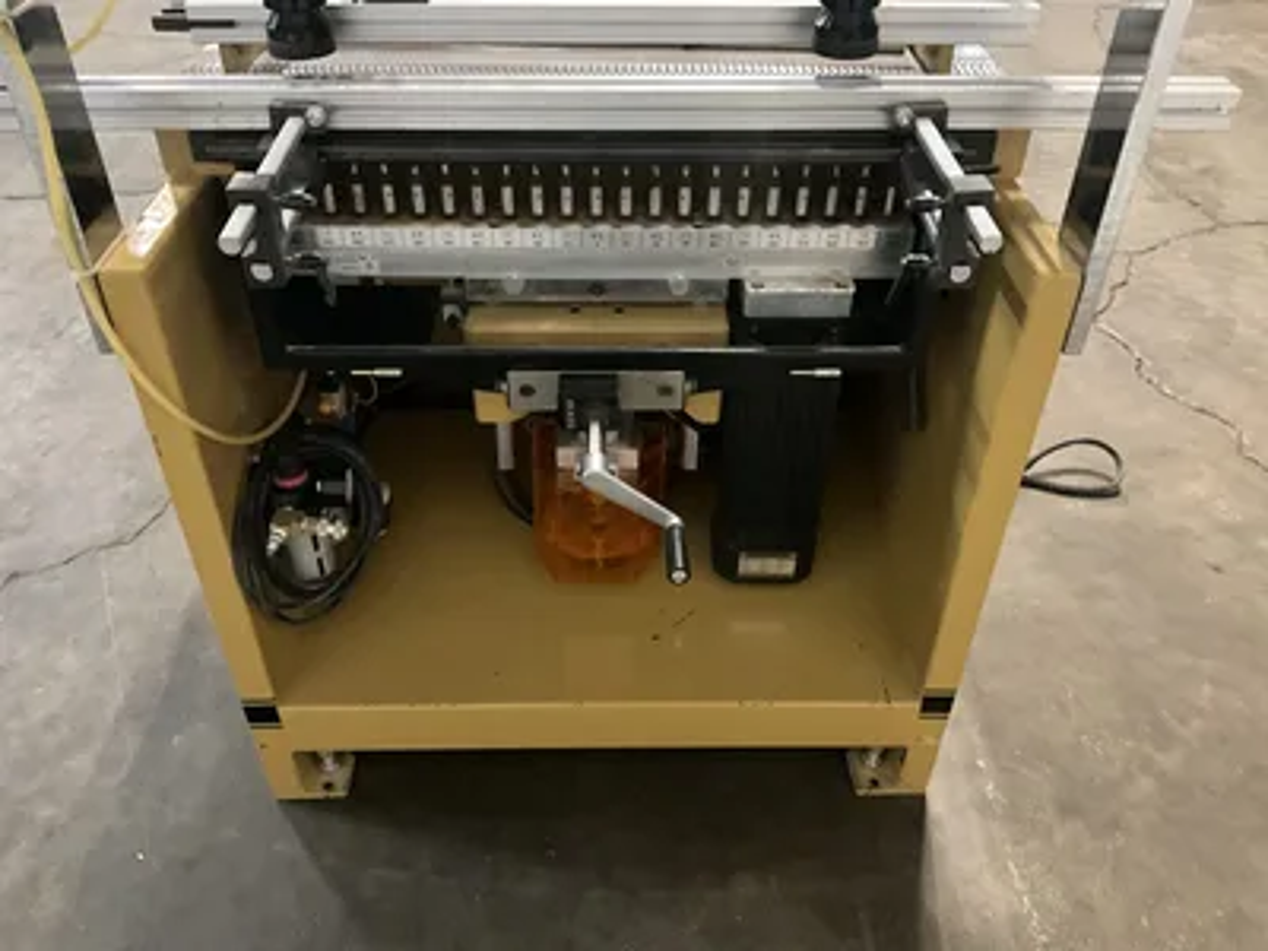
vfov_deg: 48.2
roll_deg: -1.3
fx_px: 1062
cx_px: 634
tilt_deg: -39.6
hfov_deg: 61.7
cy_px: 476
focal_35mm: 29
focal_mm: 3
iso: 640
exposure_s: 1/28
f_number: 1.8
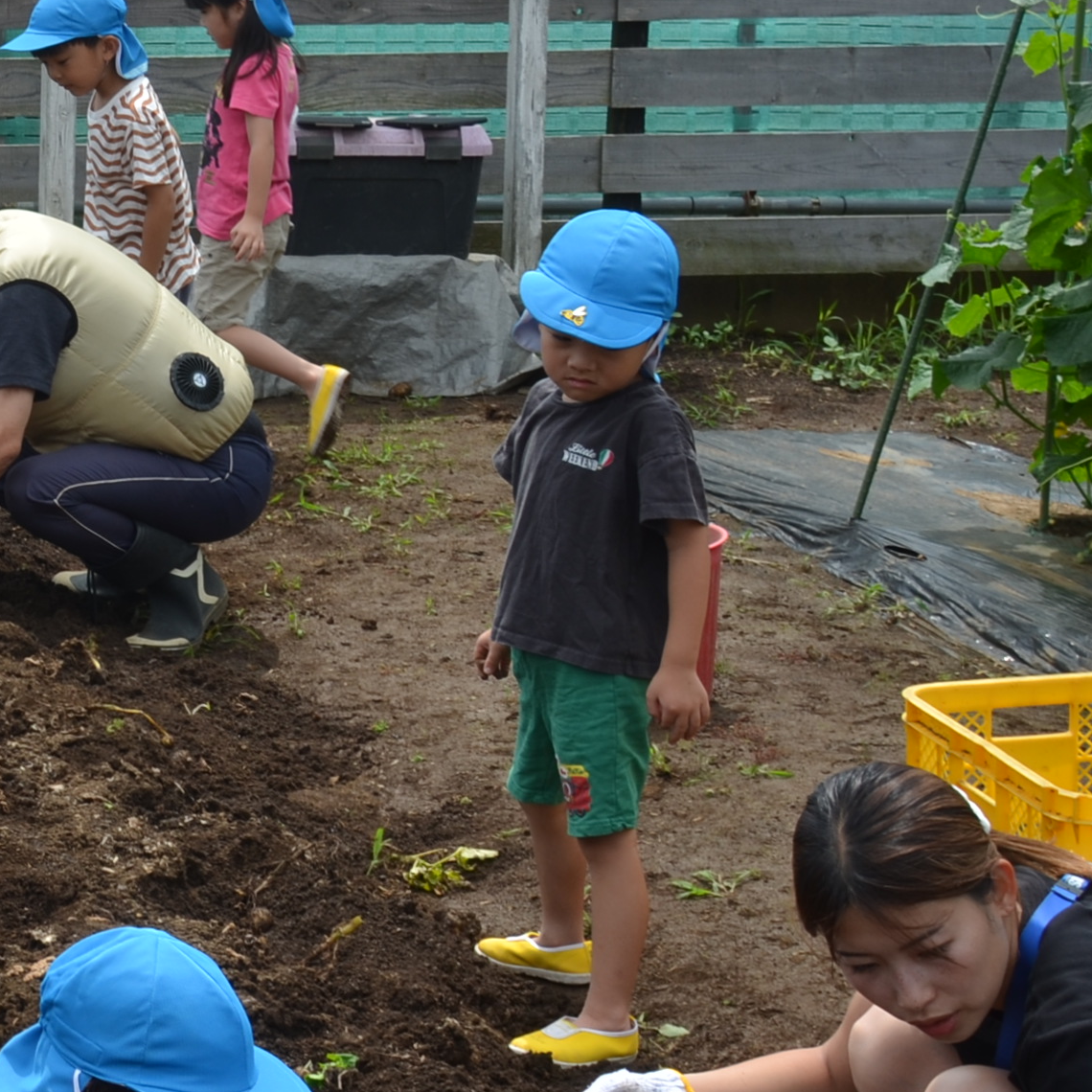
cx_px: -596
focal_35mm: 99
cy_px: 301
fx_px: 3533
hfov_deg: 16.0
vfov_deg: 17.5
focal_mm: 24
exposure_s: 1/200
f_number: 8
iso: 100
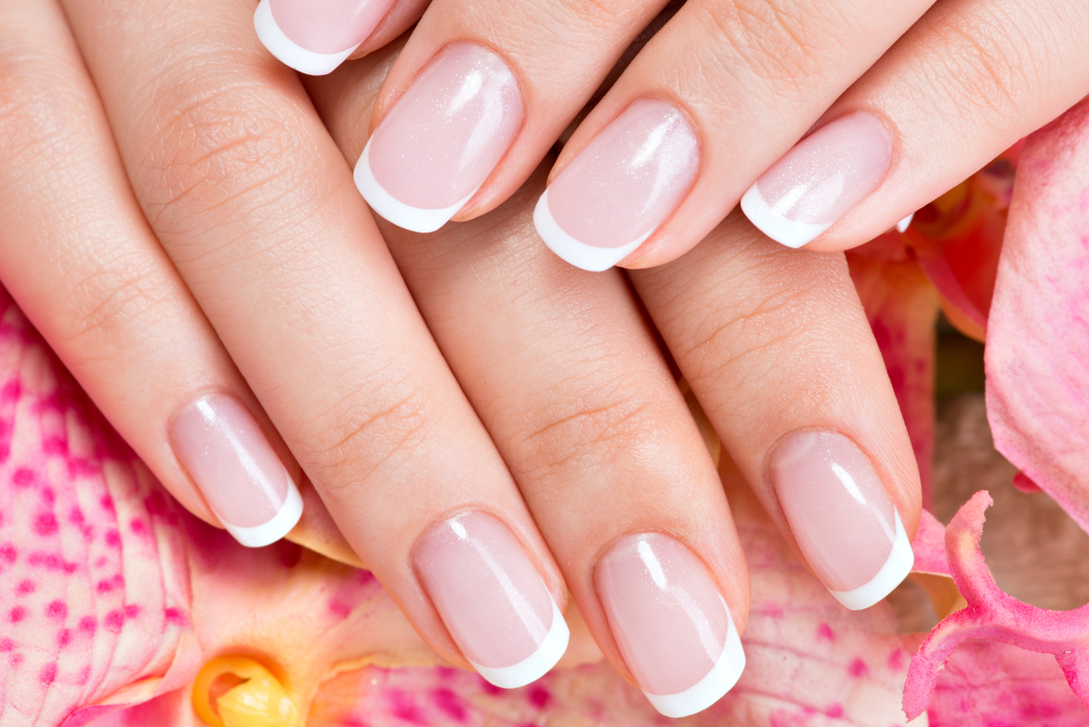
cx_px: 532
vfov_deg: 9.5
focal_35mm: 145
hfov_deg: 14.2
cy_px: 313
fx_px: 4387
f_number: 14
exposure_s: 1/250
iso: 100
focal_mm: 105
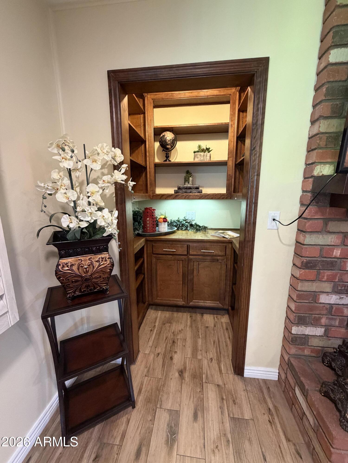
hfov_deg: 85.7
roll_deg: +0.1
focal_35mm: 14
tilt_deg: -10.6
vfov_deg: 102.1
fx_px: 188
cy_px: 232
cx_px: 174
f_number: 2.2
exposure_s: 1/60
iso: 400
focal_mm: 2.22
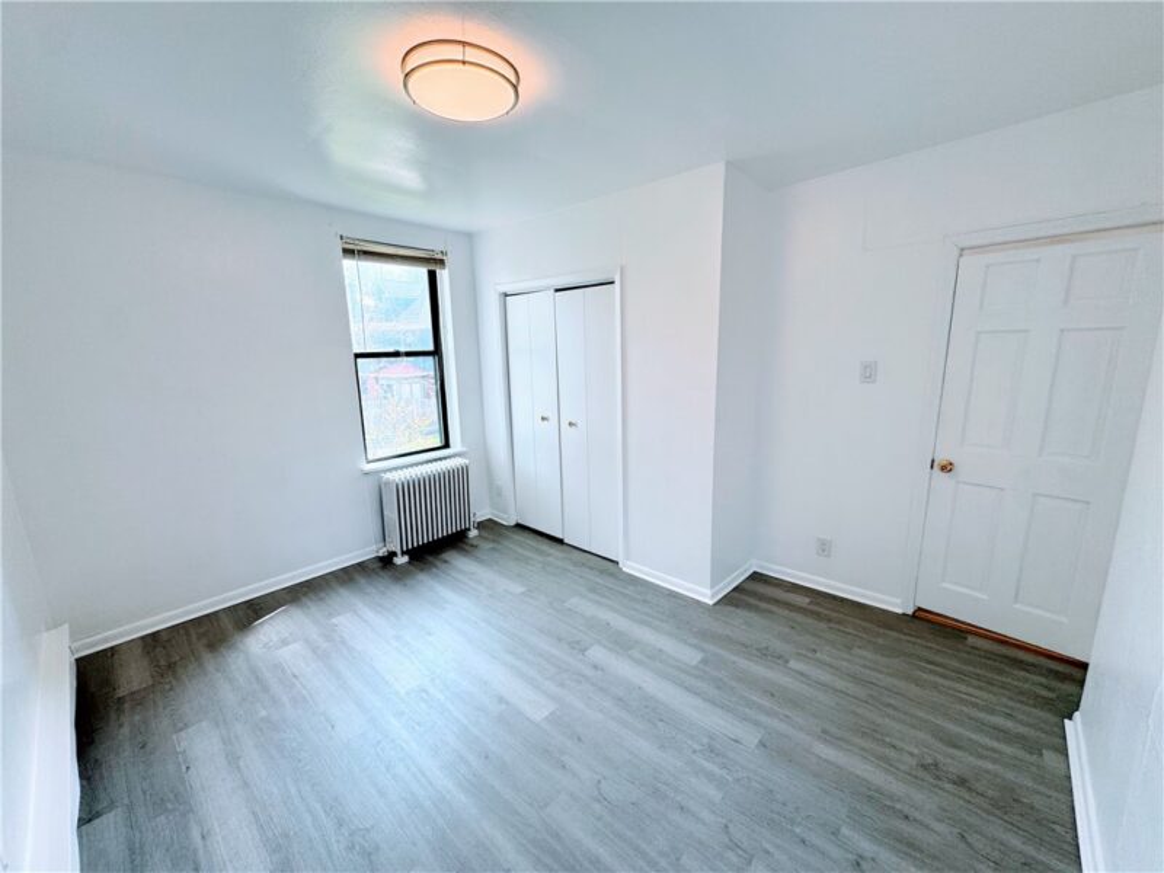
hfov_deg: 102.1
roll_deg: +1.2
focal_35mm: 14
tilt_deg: -10.9
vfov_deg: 85.7
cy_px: 436
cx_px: 582
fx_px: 471
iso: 50
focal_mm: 2.22
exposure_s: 1/120
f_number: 2.2
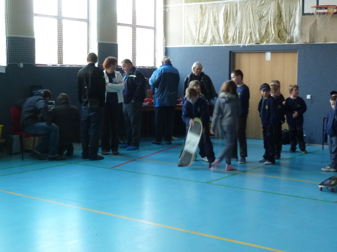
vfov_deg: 26.6
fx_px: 535
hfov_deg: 34.9
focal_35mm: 55
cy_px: 126
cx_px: 168
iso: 400
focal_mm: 9.1
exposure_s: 1/20
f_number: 3.9
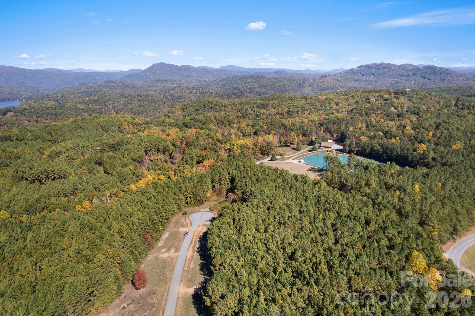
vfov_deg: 57.2
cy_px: 158
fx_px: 290
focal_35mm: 22
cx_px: 238
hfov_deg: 78.6
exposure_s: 1/2500
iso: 100
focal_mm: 8.38
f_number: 2.8
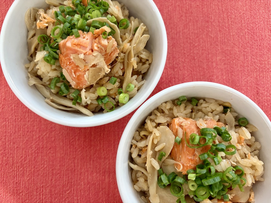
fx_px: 204
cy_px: 102
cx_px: 136
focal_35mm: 26
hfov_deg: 67.3
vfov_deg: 53.1
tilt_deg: -85.1
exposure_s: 1/50
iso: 250
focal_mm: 5.96
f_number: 1.6
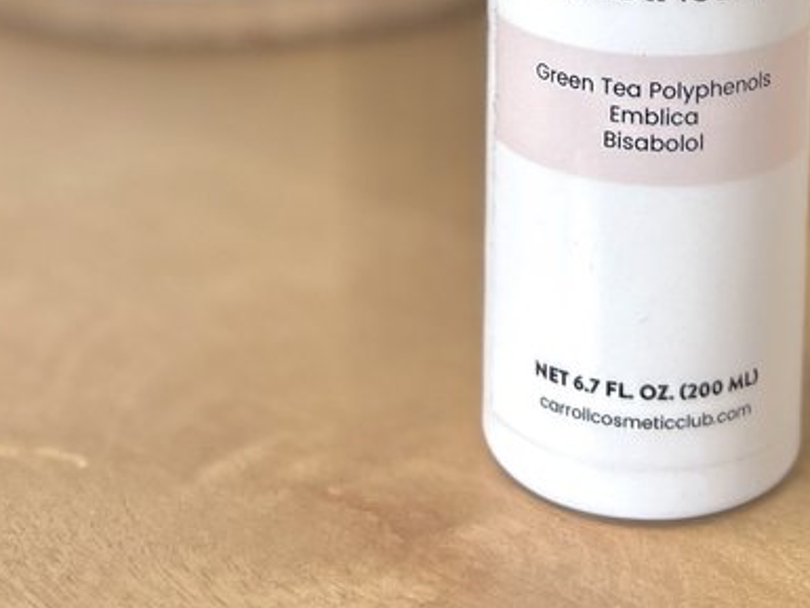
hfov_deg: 21.7
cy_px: -409
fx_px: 2107
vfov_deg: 14.8
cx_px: 488
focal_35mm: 90
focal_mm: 5.7
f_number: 1.5
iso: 50
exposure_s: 1/120
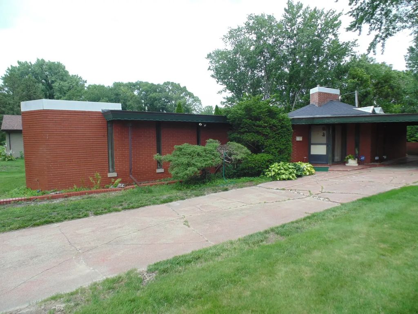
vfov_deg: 61.1
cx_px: 209
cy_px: 157
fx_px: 266
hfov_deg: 76.4
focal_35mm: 22
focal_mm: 4
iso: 80
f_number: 3.1
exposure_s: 1/125
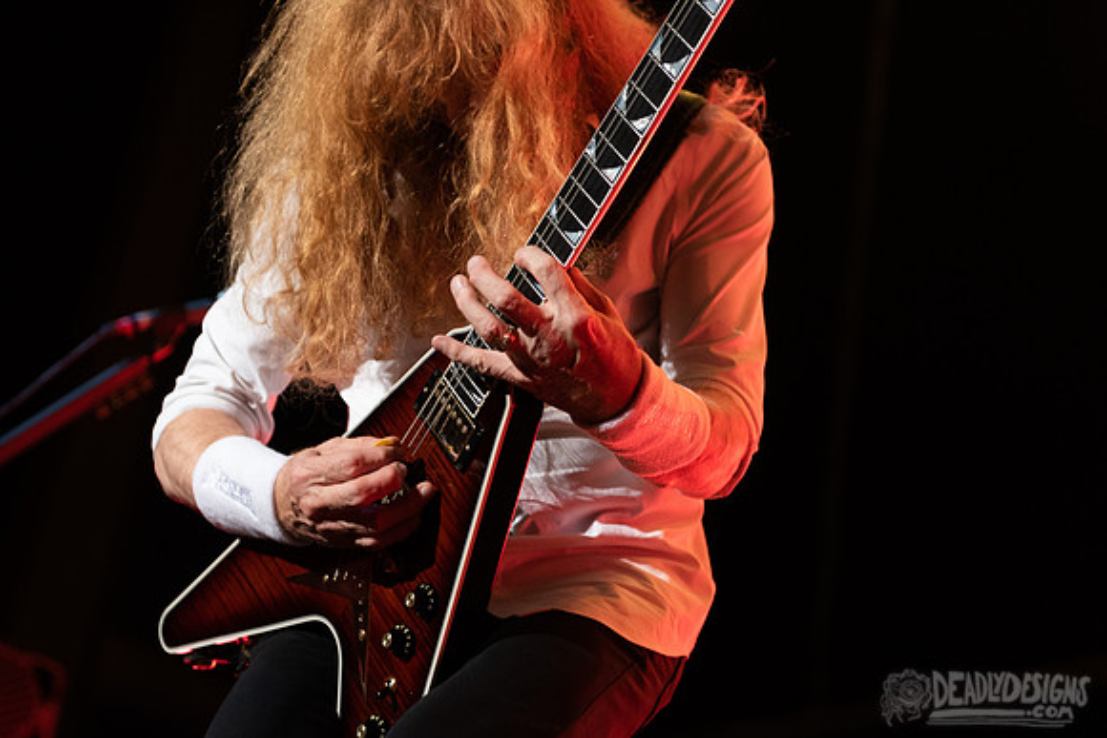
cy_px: 326
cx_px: 510
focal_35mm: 91
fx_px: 2807
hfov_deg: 22.3
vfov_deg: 15.0
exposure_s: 1/320
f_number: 3.2
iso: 2000
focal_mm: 70
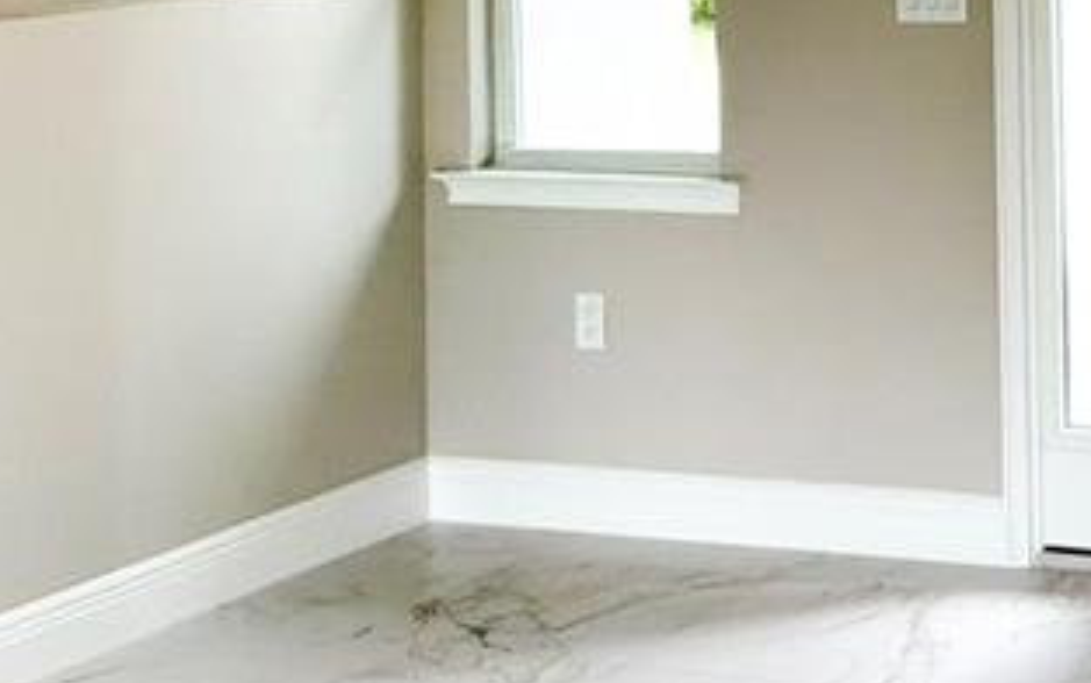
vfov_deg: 12.8
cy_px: -352
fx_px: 2886
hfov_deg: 20.7
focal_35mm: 97
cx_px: 1101
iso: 32
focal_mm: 3
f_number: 1.8
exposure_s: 1/157
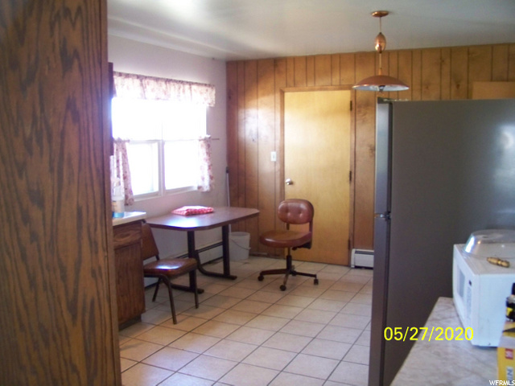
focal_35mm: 33
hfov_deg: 55.4
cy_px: 193
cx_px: 258
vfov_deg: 42.9
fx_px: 491
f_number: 2.8
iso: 400
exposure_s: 1/30
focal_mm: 5.85
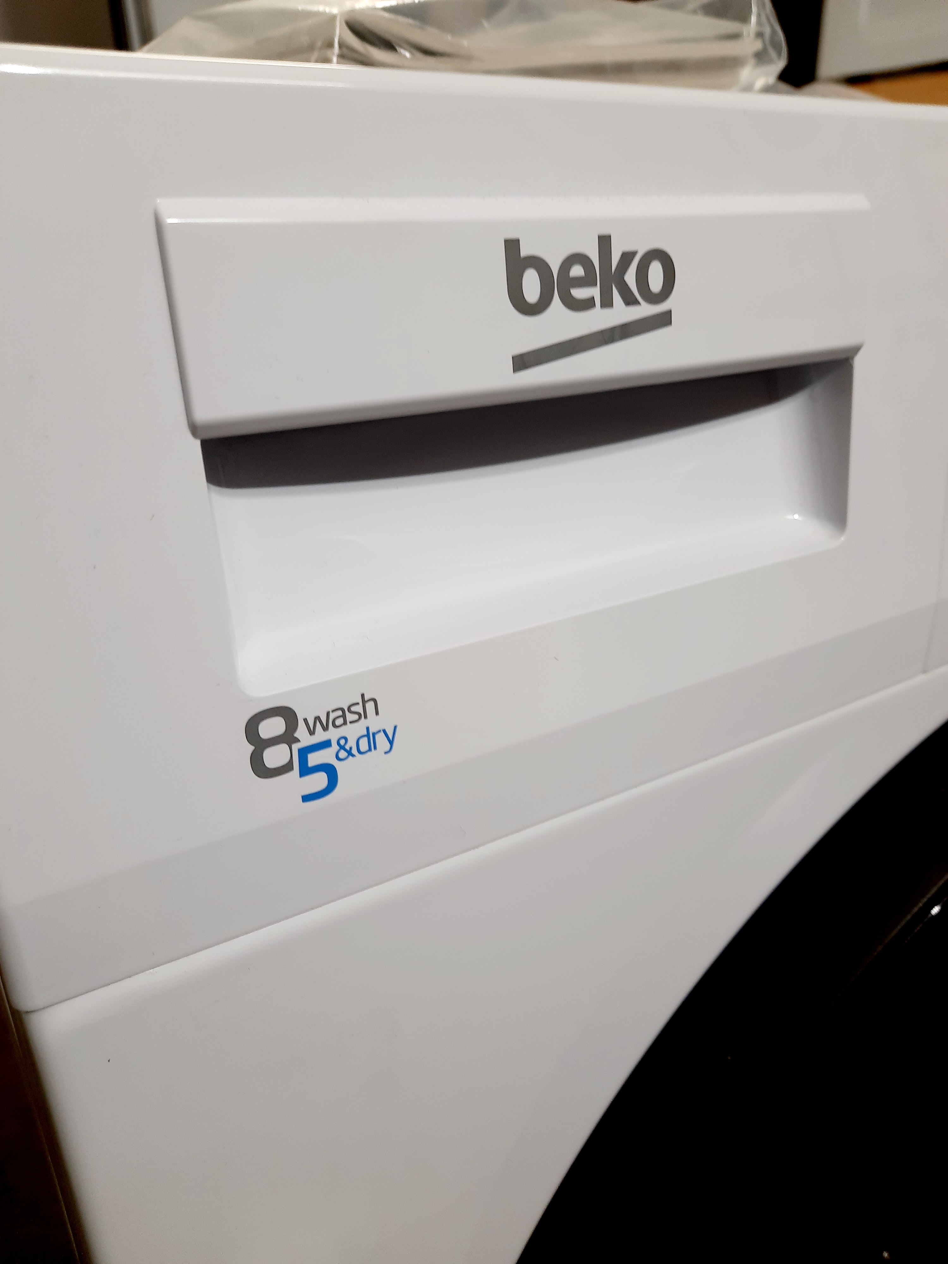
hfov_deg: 54.9
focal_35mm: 25
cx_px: 474
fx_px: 913
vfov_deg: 69.4
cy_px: 632
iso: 100
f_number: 2
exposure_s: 1/33
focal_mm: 4.6
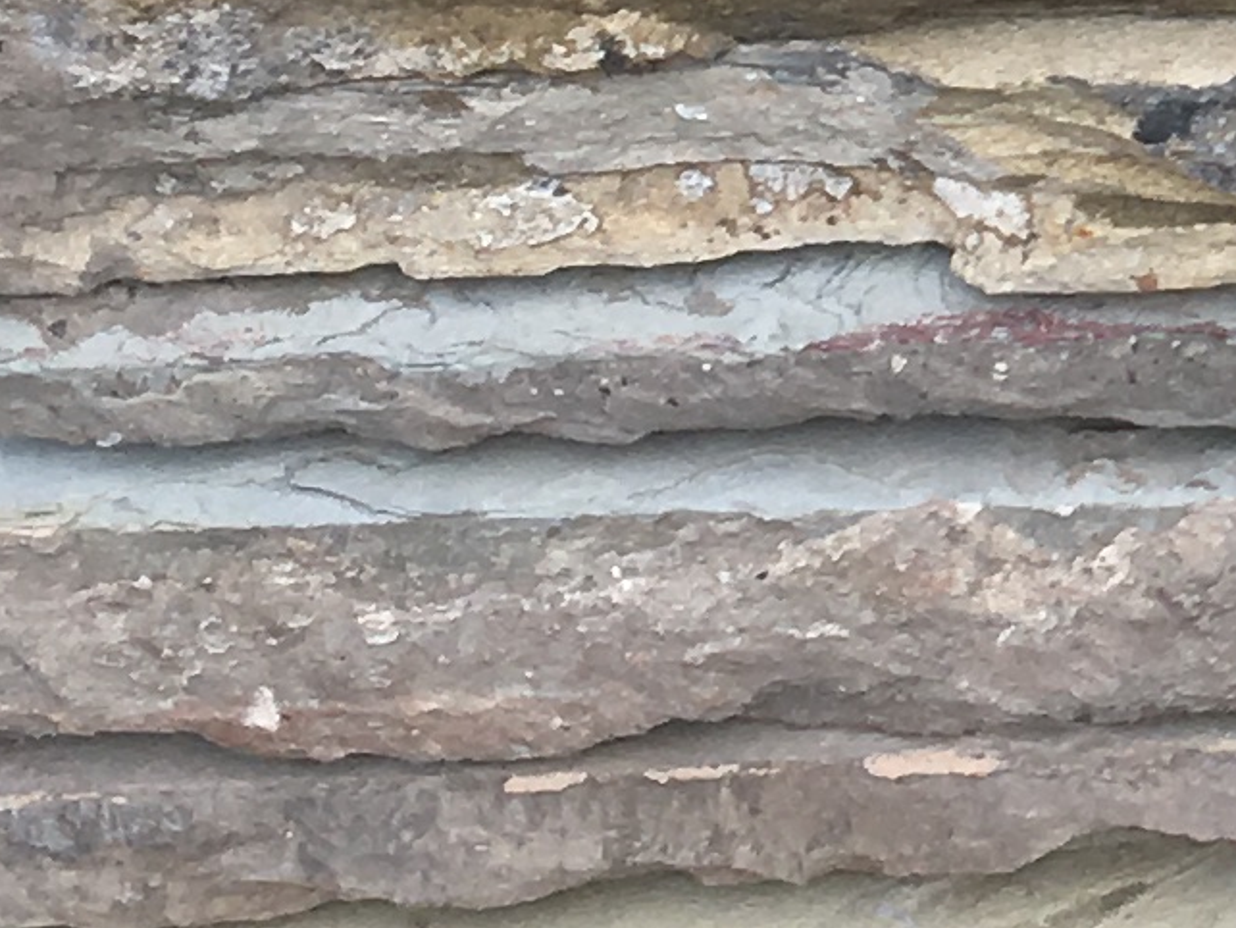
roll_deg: +1.3
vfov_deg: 8.0
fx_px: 6501
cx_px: 2305
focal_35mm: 182
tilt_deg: -32.6
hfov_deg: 10.2
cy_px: -347
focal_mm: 4.15
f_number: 2.2
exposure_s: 1/605
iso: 25
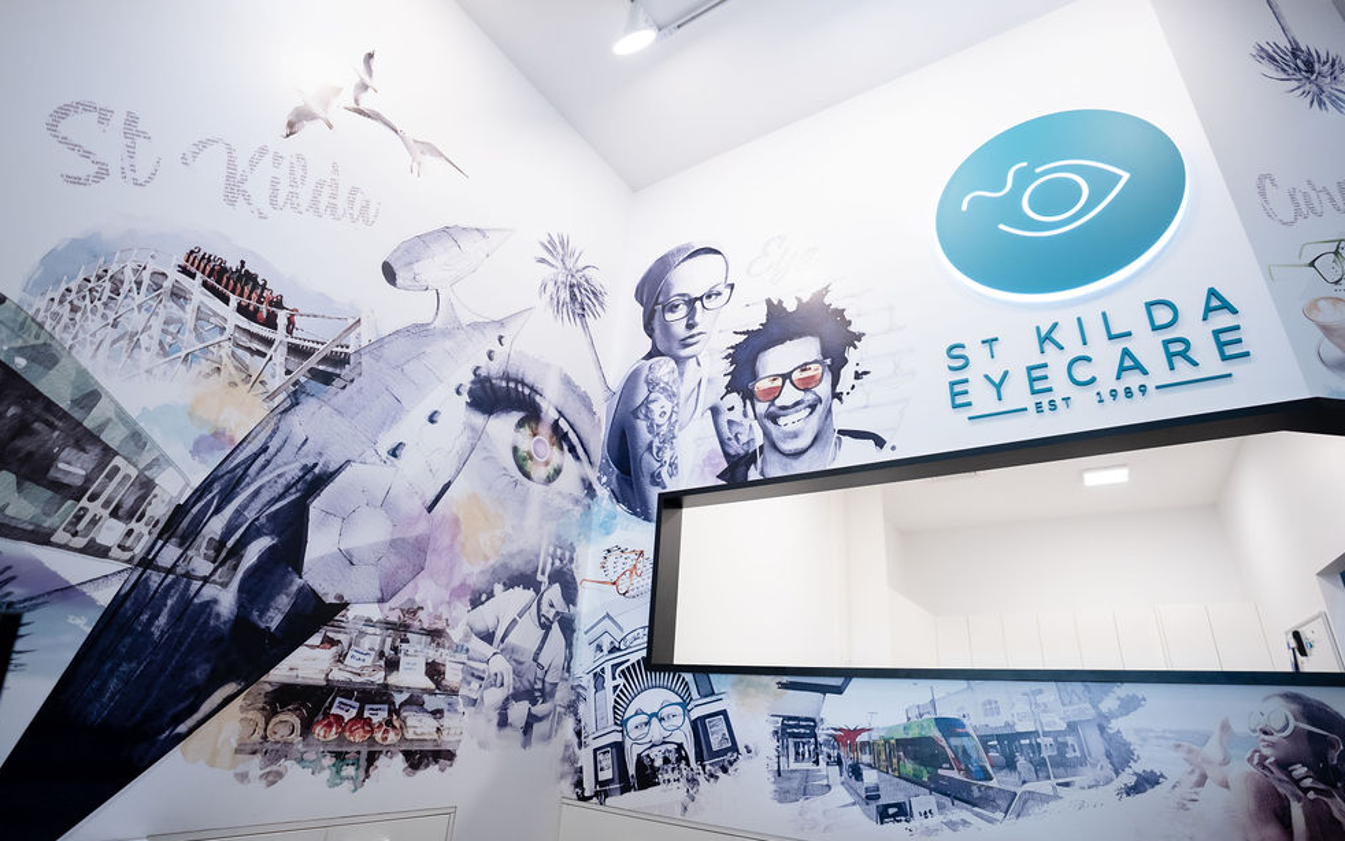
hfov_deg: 94.4
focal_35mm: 17
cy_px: 424
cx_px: 677
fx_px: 623
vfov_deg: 68.0
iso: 800
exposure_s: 1/250
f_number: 2.8
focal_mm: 16
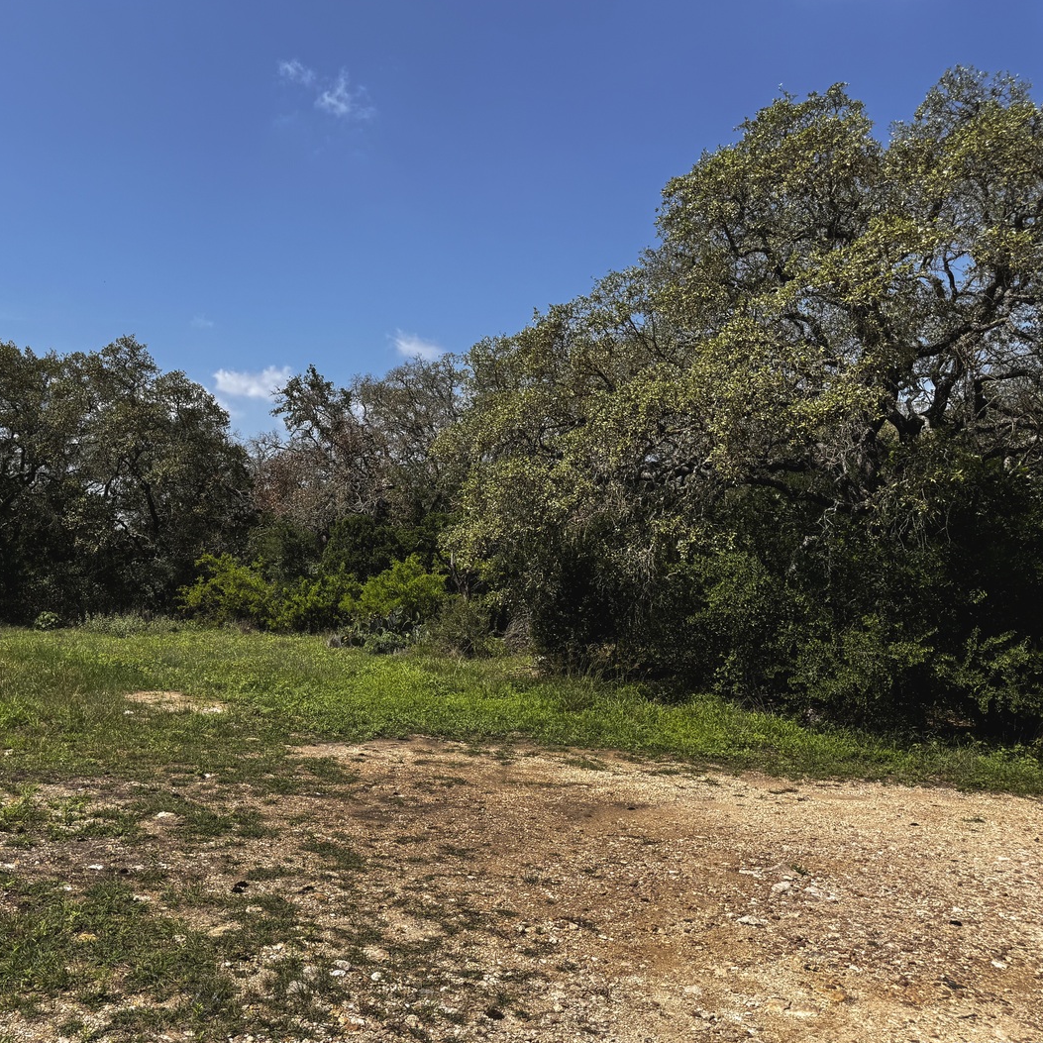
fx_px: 989
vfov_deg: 55.6
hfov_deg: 54.4
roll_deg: -0.1
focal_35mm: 29
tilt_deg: +3.2
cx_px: 344
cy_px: 521
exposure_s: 1/4950
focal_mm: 6.76
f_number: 1.78
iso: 80
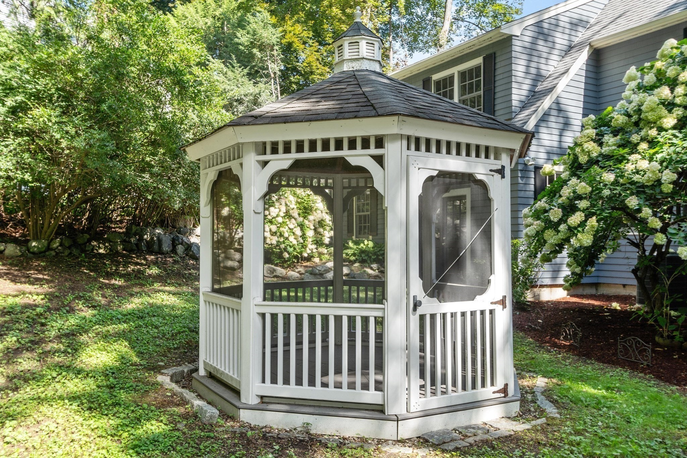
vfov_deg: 43.6
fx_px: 572
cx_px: 344
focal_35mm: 30
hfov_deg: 61.9
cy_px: 229
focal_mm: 20
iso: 160
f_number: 8
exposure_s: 1/60
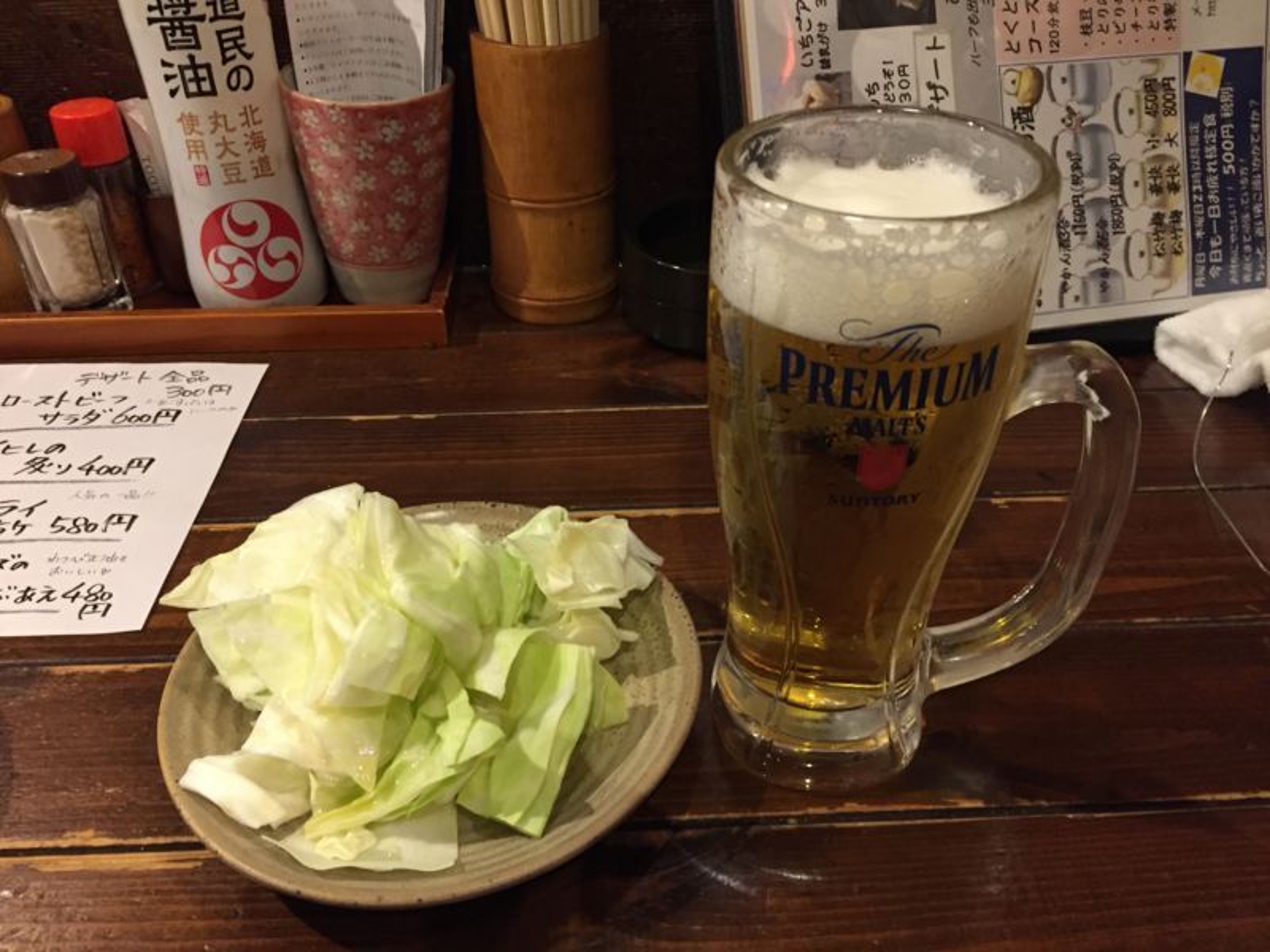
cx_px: 635
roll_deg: -0.7
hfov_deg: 61.7
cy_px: 476
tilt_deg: -37.7
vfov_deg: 48.2
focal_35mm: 29
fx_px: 1064
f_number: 2.2
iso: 250
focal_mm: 4.15
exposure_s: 1/24
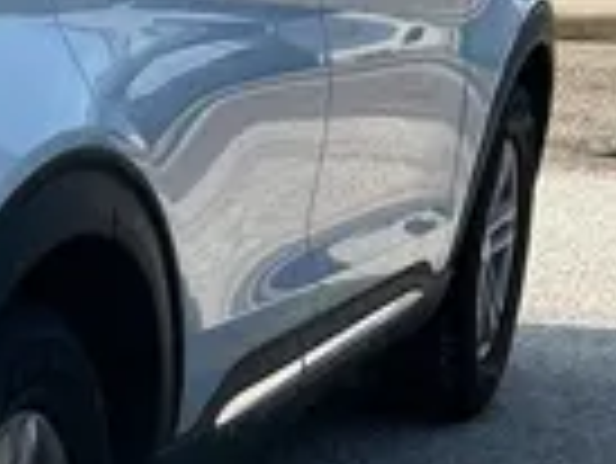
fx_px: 2476
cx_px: -463
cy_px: 507
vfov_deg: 10.6
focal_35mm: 139
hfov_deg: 13.0
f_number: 1.5
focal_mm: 5.7
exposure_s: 1/1621
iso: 50
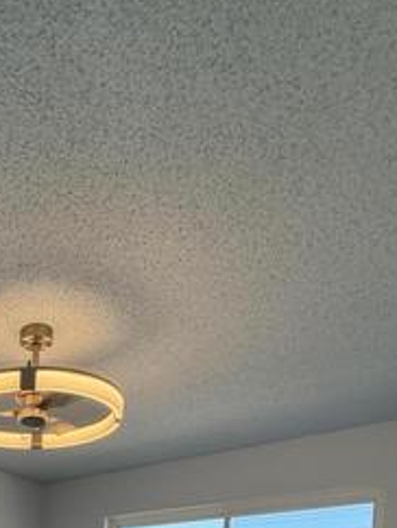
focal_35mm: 37
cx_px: -31
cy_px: 665
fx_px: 565
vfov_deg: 36.0
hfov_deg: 34.0
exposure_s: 1/120
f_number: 2.2
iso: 80
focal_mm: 2.22
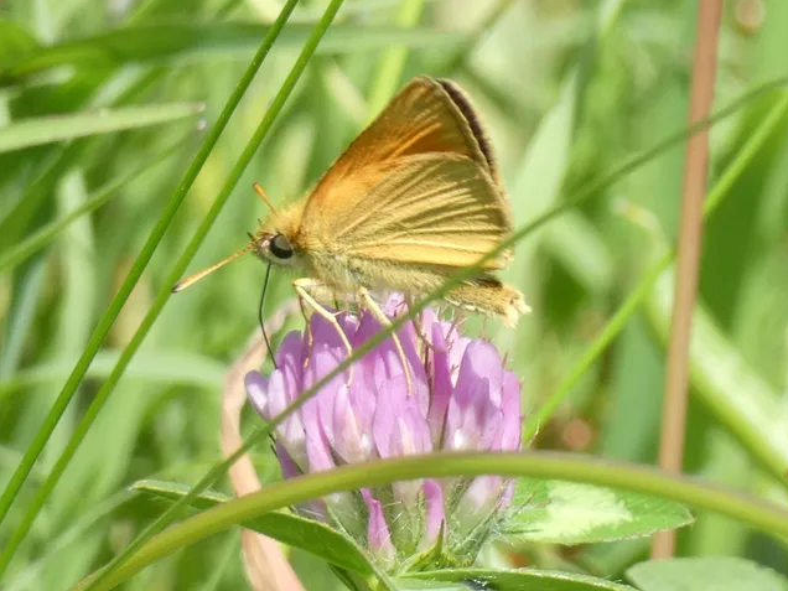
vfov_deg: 8.5
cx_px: 395
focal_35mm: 174
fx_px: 3961
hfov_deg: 11.4
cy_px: 295
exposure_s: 1/160
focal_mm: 30.9
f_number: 5.5
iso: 80
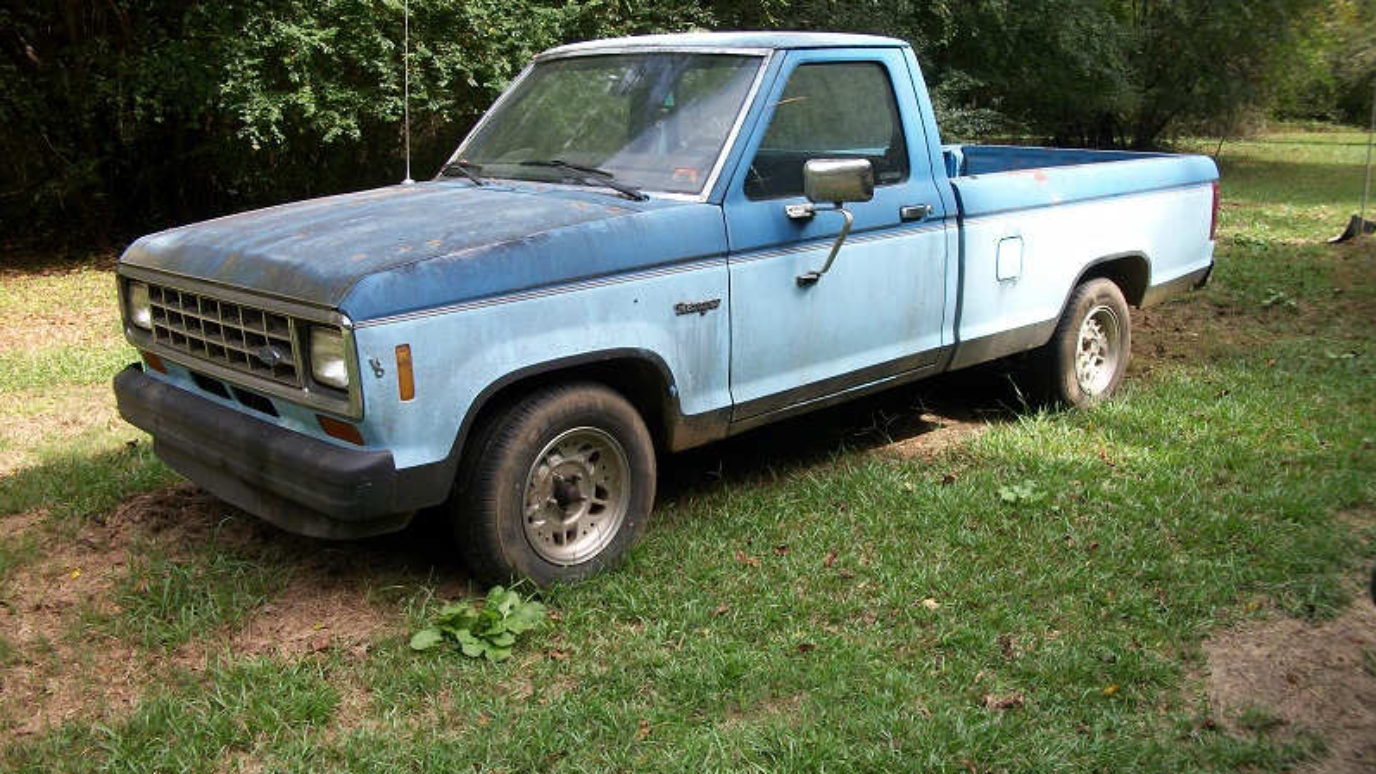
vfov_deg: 33.7
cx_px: 689
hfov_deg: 56.6
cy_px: 392
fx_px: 1277
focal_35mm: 35
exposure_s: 1/60
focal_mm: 5.7
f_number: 8.8
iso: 80
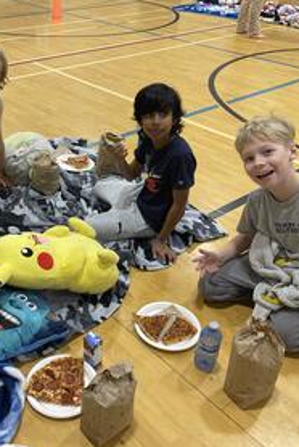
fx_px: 435
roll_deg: -0.6
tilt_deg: -34.2
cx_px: 75
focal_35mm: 35
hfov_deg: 37.0
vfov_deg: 54.4
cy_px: 224
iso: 80
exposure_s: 1/60
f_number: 1.6
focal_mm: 5.1
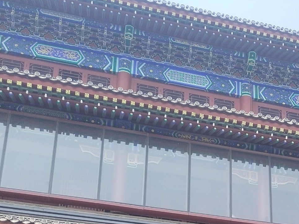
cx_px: 290
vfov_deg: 18.3
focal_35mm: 74
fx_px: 639
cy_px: 307
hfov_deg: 25.2
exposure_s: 1/625
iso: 100
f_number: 1.8
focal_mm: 4.75
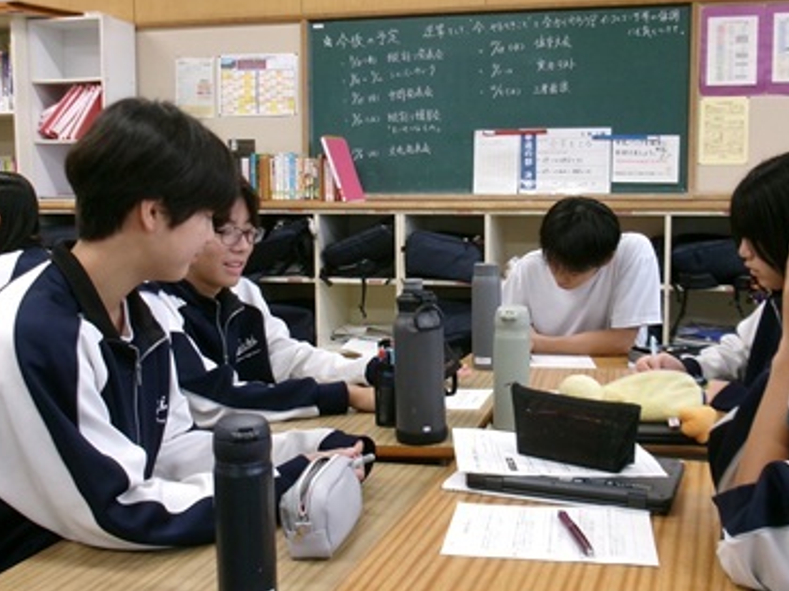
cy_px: 293
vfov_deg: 30.9
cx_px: 452
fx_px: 1071
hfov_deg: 40.3
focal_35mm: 47
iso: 321
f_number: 4.5
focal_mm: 6.4
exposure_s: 1/34
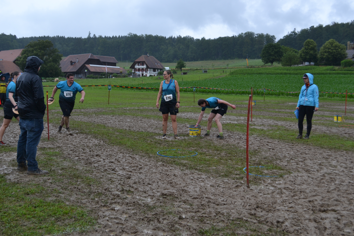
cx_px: 177
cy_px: 118
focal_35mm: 42
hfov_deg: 46.4
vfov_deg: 31.9
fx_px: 413
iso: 180
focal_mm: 28
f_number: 5.6
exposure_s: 1/125
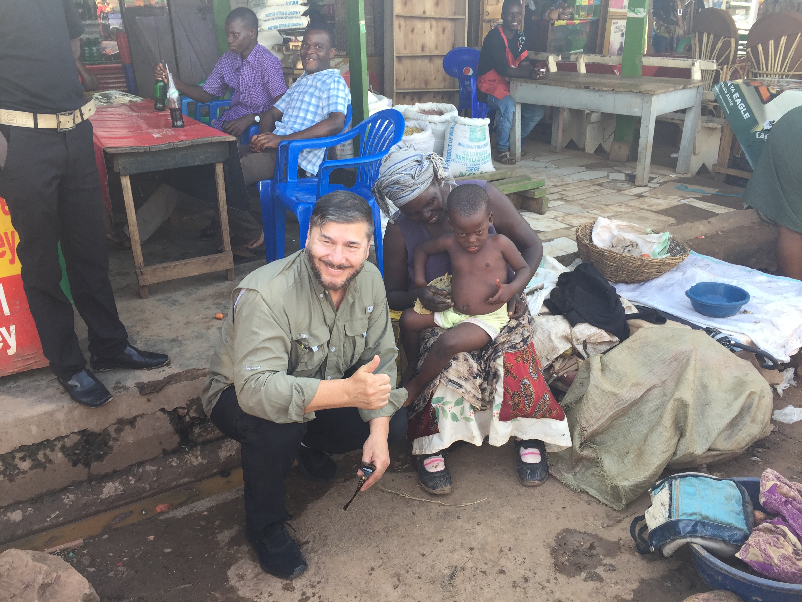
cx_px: 401
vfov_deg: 48.2
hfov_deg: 61.7
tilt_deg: -24.4
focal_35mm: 29
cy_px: 301
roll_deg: +2.2
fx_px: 672
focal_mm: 4.15
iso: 32
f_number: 2.2
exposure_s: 1/100
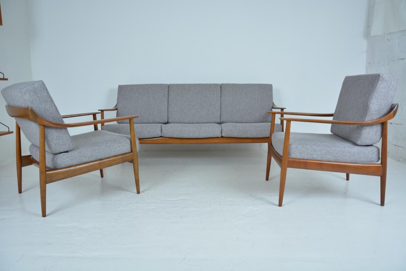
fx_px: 304
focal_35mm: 27
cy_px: 136
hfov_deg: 67.4
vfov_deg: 47.9
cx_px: 203
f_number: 4.5
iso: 160
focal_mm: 18
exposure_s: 1/125
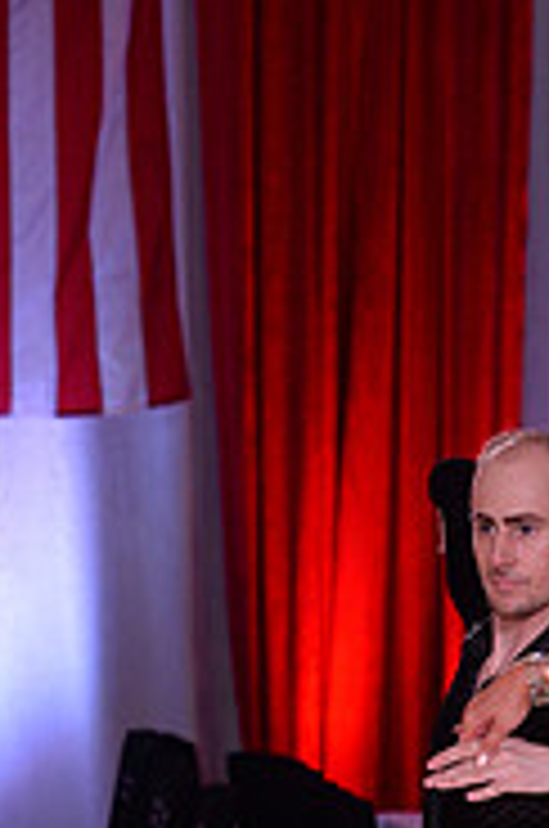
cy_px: 1076
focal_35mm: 309
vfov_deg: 6.6
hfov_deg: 4.4
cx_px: 808
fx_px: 7095
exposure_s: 1/250
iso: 1600
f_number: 5
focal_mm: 98
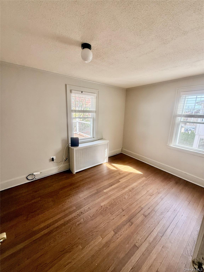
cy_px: 136
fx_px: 110
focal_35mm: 14
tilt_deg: -12.2
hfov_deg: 85.7
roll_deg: -2.4
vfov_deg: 102.1
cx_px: 102
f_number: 2.2
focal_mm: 2.22
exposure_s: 1/99
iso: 125
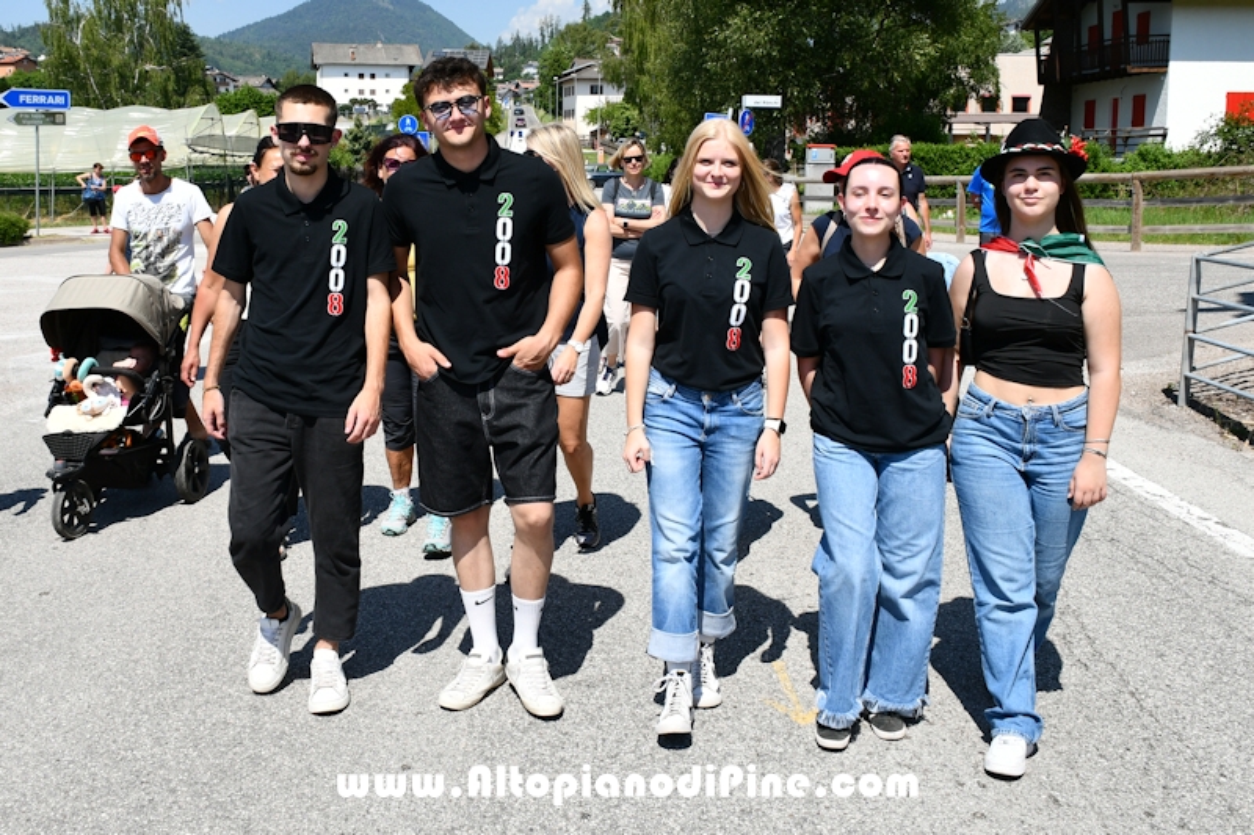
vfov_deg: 47.9
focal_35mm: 27
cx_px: 627
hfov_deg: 67.4
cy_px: 418
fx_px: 940
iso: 100
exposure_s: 1/320
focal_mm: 18
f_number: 9
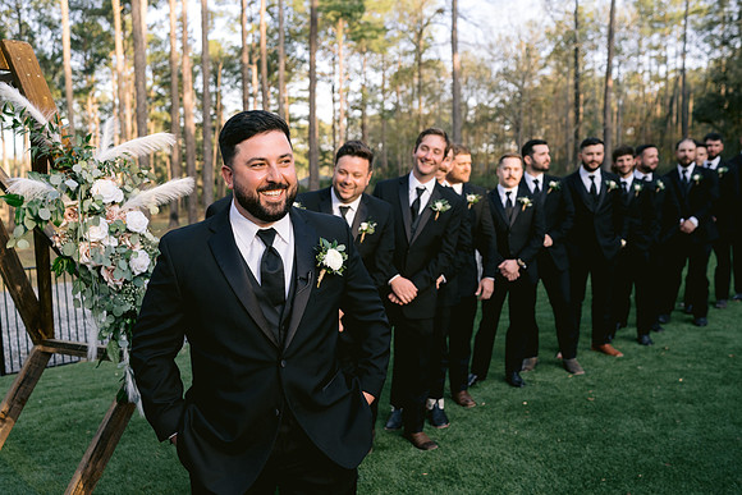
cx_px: 371
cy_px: 248
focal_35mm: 35
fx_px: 722
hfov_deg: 54.4
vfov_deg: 37.9
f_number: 4
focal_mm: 35
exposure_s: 1/500
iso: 400
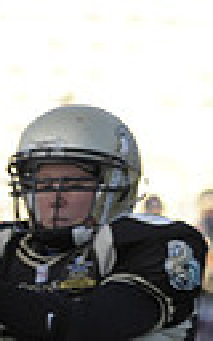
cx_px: -53
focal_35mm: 1244
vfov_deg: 1.7
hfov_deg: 1.1
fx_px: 11554
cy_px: 450
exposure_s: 1/1000
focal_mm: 270
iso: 1600
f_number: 5.6
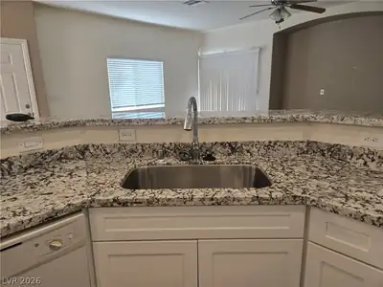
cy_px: 144
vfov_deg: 58.9
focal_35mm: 23
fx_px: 254
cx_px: 192
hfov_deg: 73.9
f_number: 1.8
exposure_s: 1/120
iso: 160
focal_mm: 5.4
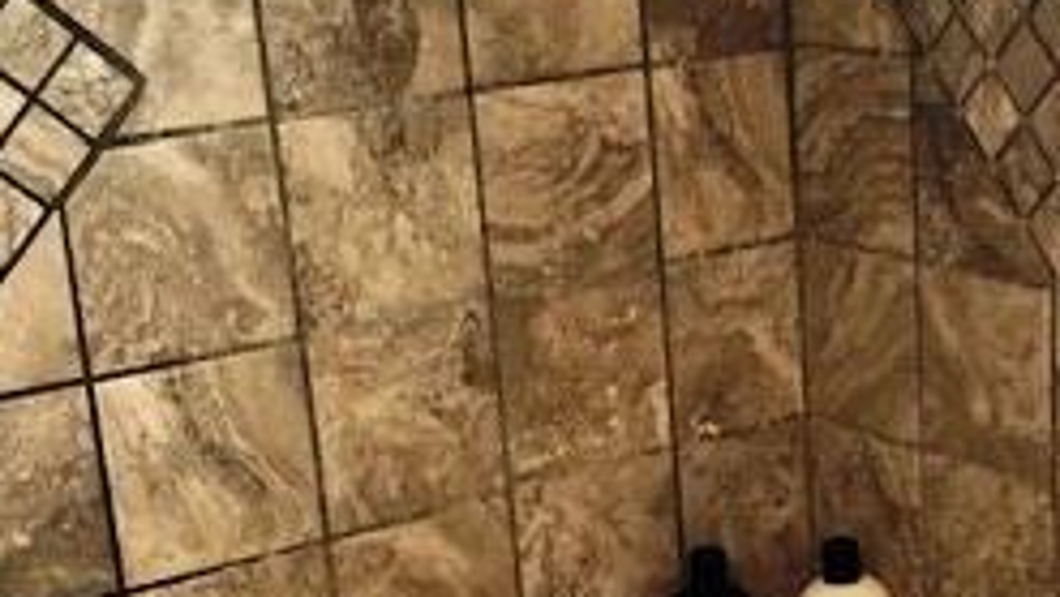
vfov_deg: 15.2
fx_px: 2221
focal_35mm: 79
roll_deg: +2.9
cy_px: 490
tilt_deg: -19.1
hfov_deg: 26.5
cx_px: 790
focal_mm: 3.99
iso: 64
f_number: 1.8
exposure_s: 1/15
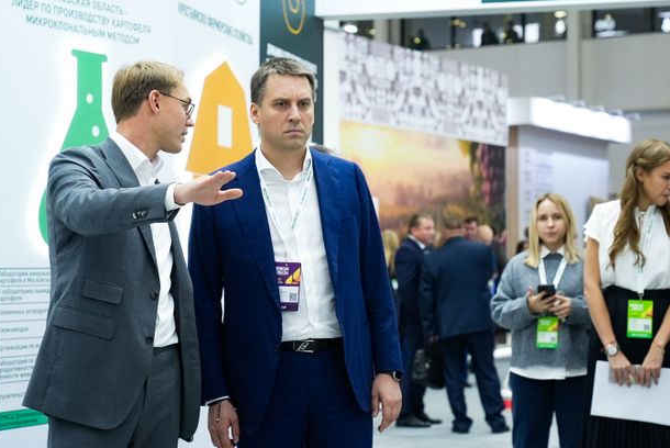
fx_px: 1490
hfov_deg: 25.3
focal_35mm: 80
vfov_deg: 17.1
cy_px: 203
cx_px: 341
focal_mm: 70
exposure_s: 1/320
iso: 1600
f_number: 4.5
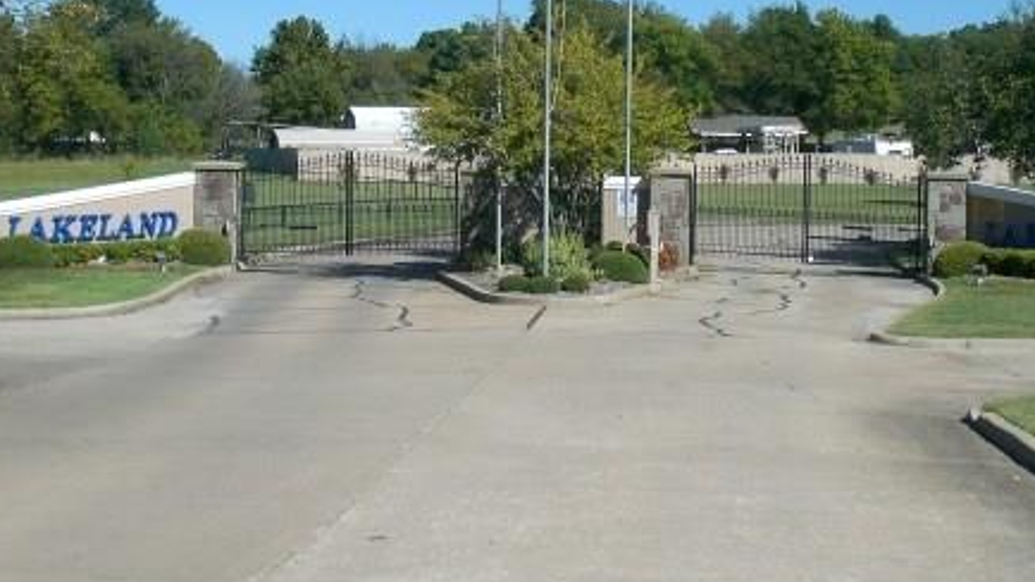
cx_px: 508
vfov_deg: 14.6
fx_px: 2250
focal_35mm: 82
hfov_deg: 25.9
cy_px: 110
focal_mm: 8.44
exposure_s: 1/500
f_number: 5.1
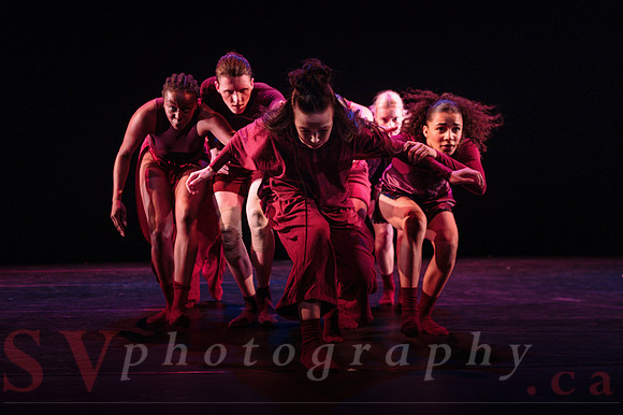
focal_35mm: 45
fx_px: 771
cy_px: 222
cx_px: 286
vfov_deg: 30.1
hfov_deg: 44.0
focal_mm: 40
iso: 2000
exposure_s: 1/200
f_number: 2.8
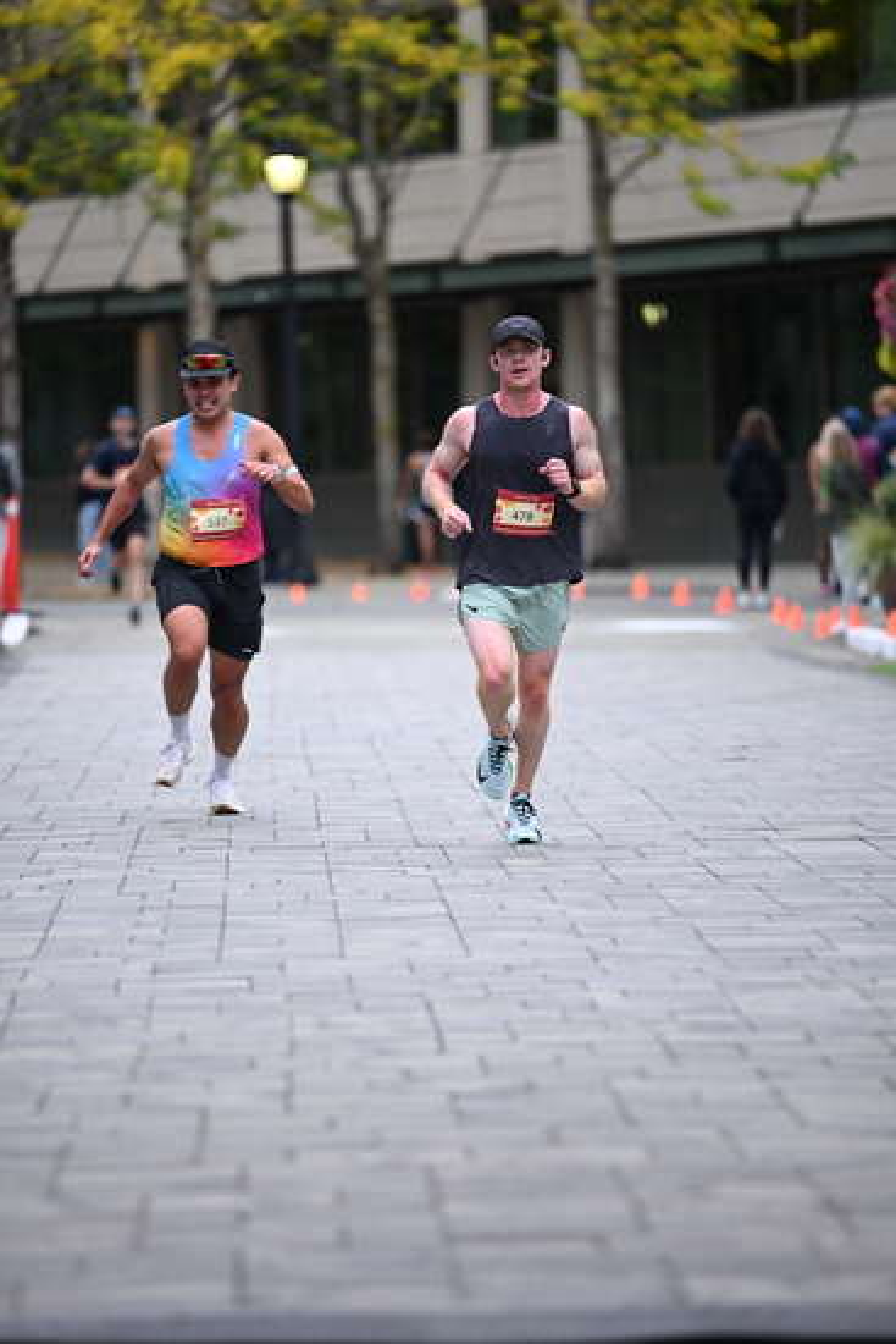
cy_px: 672
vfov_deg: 10.3
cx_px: 448
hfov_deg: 6.9
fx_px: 7461
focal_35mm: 200
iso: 1250
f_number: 2.8
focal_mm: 200
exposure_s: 1/2500
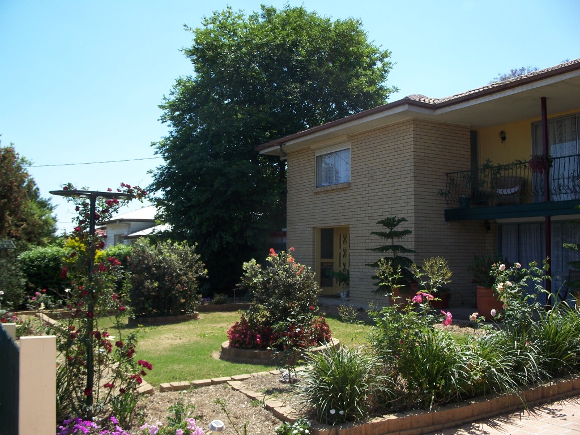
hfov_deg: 50.1
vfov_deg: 38.7
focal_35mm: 37
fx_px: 620
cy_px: 218
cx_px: 290
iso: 64
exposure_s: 1/400
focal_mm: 7.8
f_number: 4
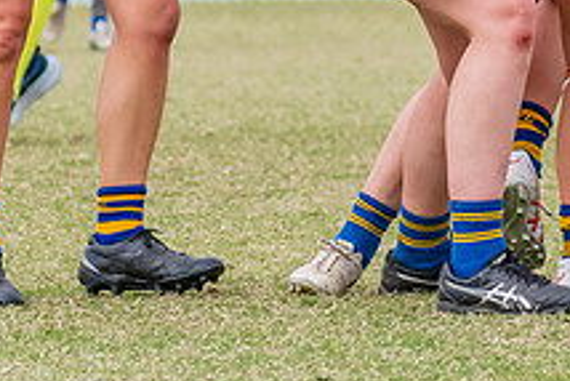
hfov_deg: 2.4
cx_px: 517
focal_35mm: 844
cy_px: -159
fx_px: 13372
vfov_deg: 1.6
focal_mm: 210
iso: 800
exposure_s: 1/1250
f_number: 8
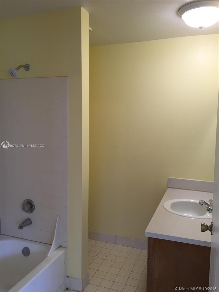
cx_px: 110
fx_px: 245
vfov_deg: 61.7
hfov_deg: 48.2
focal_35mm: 29
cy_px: 146
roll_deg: -1.1
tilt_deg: -4.3
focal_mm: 4.15
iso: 32
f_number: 2.2
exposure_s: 1/30
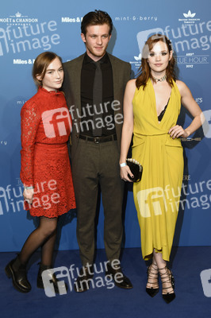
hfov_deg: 25.7
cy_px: 159
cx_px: 106
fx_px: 462
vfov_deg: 37.9
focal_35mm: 52
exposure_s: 1/320
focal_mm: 35
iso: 400
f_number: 4
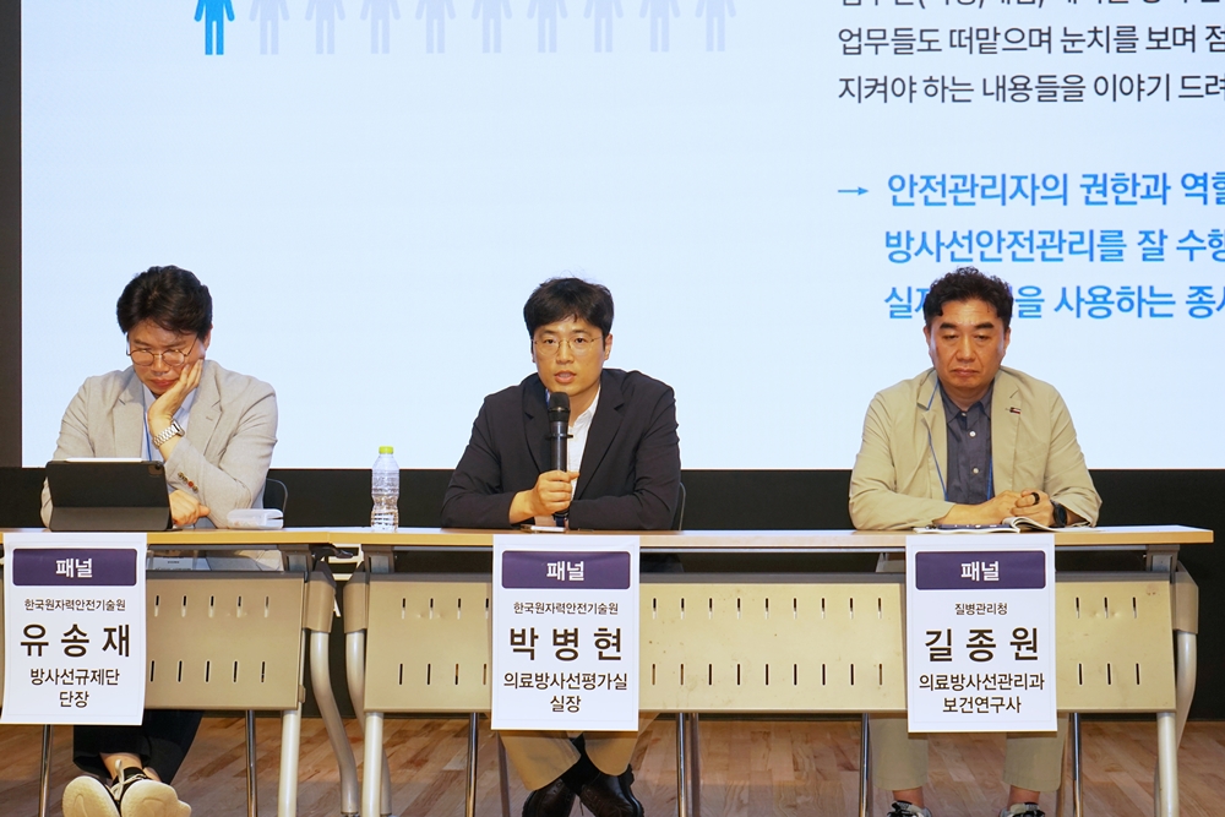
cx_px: 612
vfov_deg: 19.5
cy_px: 408
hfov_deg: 28.8
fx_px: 2382
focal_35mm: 70
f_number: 7.1
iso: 400
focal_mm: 70
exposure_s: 1/100
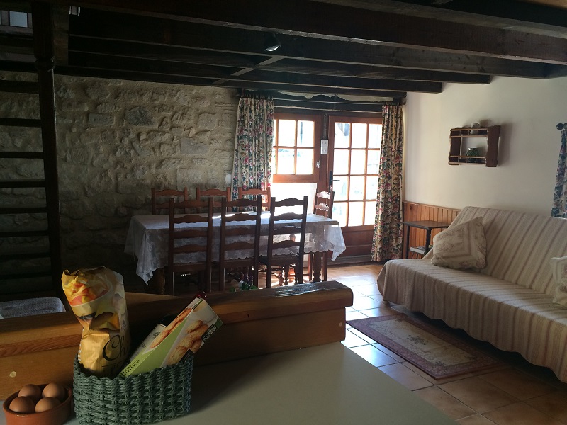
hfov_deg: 61.7
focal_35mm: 29
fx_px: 475
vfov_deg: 48.2
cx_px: 284
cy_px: 212
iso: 50
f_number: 2.2
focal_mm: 4.15
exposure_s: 1/33
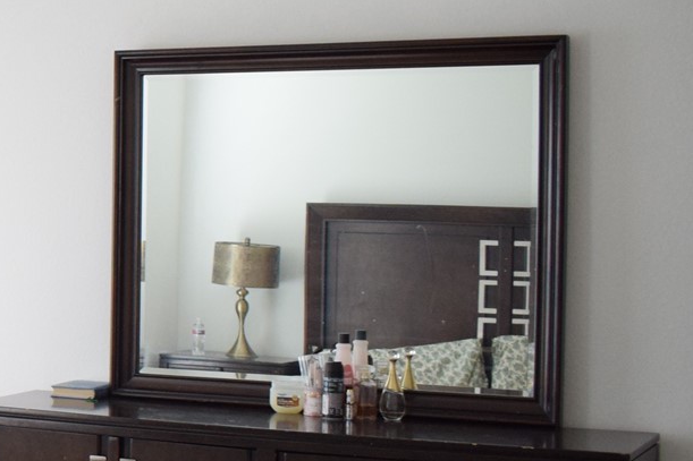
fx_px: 1847
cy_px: 230
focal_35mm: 96
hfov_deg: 17.9
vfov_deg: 14.2
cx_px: -468
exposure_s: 1/60
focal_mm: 18
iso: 900
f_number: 3.5
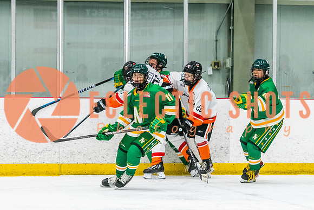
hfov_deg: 9.0
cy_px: 98
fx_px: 1994
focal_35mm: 229
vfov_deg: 6.0
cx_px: 138
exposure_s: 1/640
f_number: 2.8
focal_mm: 135
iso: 1800
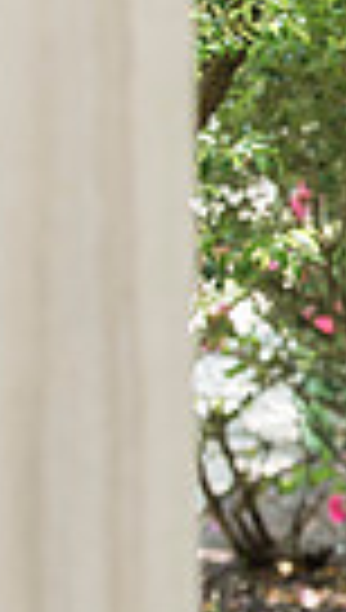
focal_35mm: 242
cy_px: 176
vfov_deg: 8.9
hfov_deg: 5.0
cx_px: 643
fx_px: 3928
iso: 320
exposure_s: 1/125
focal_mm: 70
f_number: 3.5
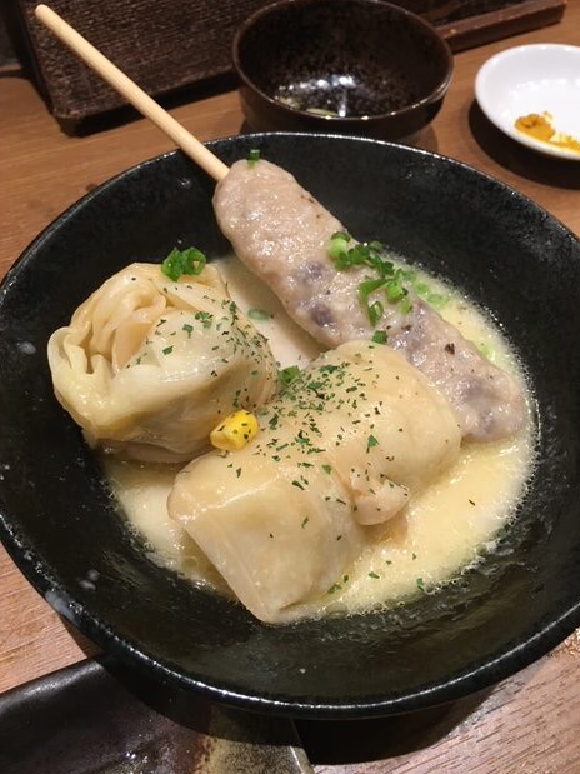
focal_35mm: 30
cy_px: 391
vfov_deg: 60.0
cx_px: 288
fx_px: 670
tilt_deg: -56.1
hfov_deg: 46.8
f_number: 2.2
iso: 80
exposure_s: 1/30
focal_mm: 4.15
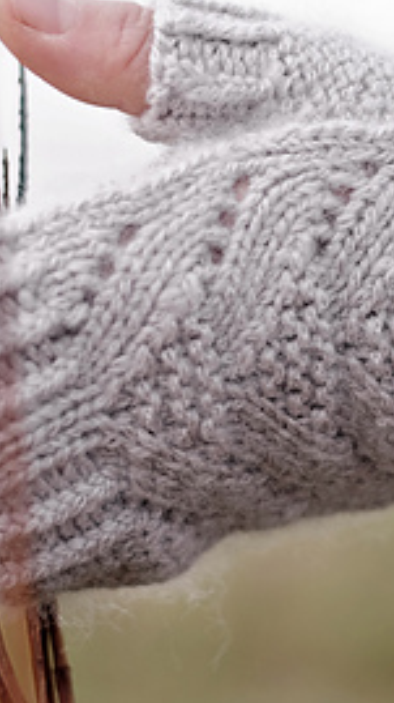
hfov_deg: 9.1
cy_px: 336
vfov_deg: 16.3
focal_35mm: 132
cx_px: 433
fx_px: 2455
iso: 200
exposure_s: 1/1000
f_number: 1.8
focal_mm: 35
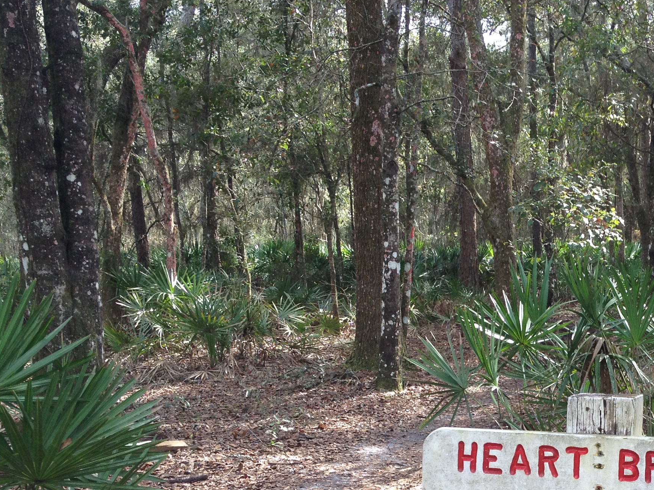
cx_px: 554
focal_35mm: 66
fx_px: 1247
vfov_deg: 21.7
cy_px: 459
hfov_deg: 28.5
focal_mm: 4.28
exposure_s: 1/122
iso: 64
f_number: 2.4
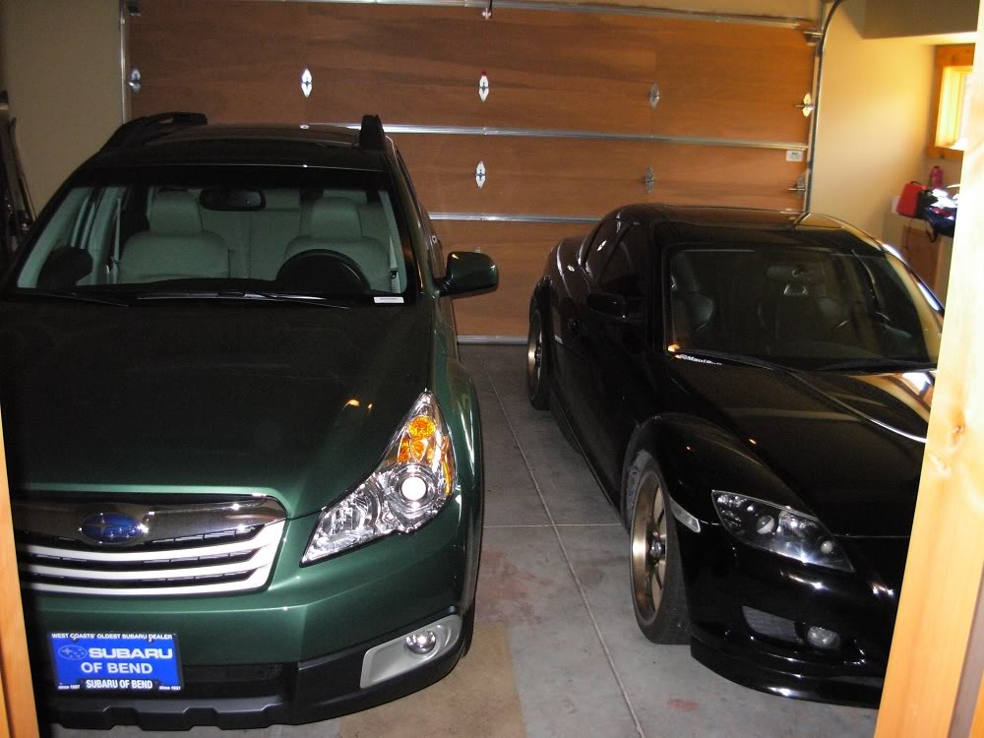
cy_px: 369
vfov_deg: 37.7
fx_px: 1080
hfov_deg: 49.0
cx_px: 492
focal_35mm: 38
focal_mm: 6.3
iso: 400
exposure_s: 1/114
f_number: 2.9
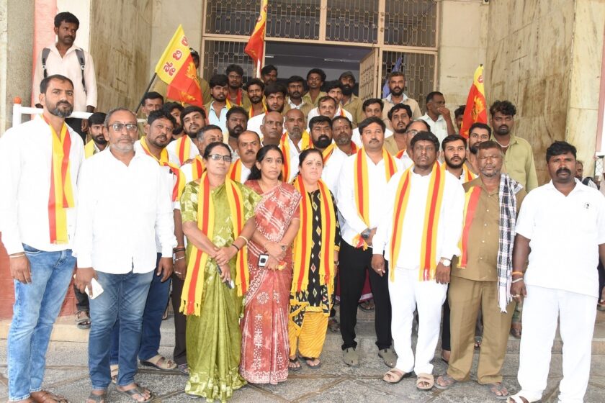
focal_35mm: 27
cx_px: 302
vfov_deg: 47.9
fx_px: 454
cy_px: 202
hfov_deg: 67.4
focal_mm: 18
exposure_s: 1/125
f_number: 9
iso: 1250
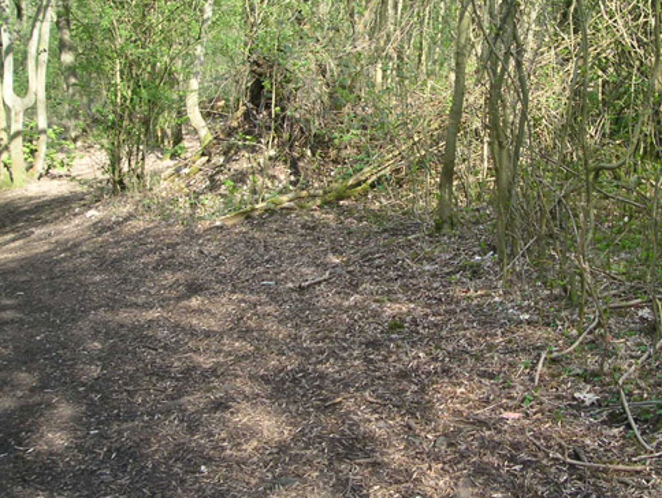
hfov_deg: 37.3
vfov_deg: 28.6
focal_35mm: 51
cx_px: 410
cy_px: 207
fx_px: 976
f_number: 2.8
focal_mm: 6
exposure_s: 1/180
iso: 50
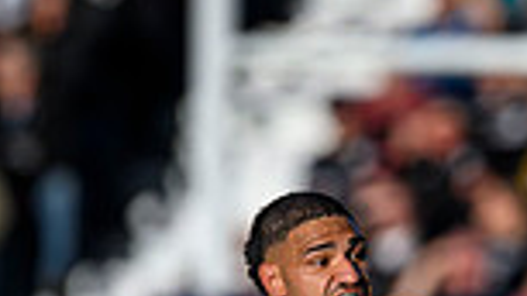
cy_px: 524
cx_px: 913
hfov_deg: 1.1
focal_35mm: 1975
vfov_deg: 0.6
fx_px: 27594
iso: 800
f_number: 3.5
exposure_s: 1/12800
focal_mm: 400
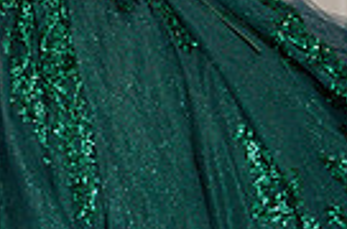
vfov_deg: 4.2
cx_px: -304
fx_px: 3125
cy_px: 212
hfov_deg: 6.2
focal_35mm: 325
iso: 800
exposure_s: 1/250
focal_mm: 76
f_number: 2.8
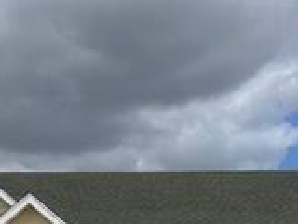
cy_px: 279
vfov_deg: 17.3
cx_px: 69
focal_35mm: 81
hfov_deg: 23.8
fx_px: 697
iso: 32
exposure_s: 1/6061
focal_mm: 4.25
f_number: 1.8
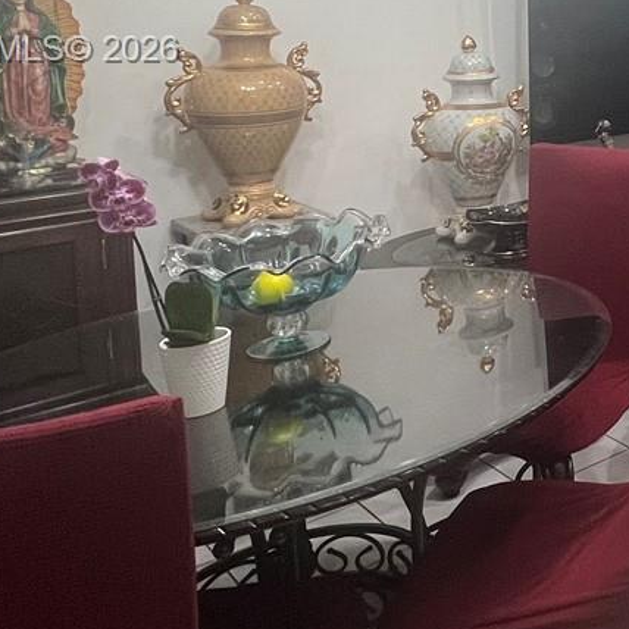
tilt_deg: -4.6
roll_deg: +0.4
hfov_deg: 28.6
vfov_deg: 36.5
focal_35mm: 43
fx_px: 884
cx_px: 896
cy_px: 51
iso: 200
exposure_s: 1/60
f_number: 1.8
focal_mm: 1.57
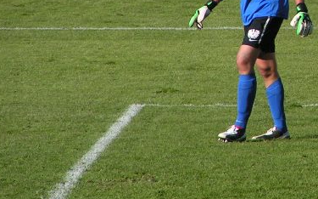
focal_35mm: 859
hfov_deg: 2.4
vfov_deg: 1.5
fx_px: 7441
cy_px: -28
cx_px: 332
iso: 50
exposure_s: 1/640
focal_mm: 58
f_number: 5
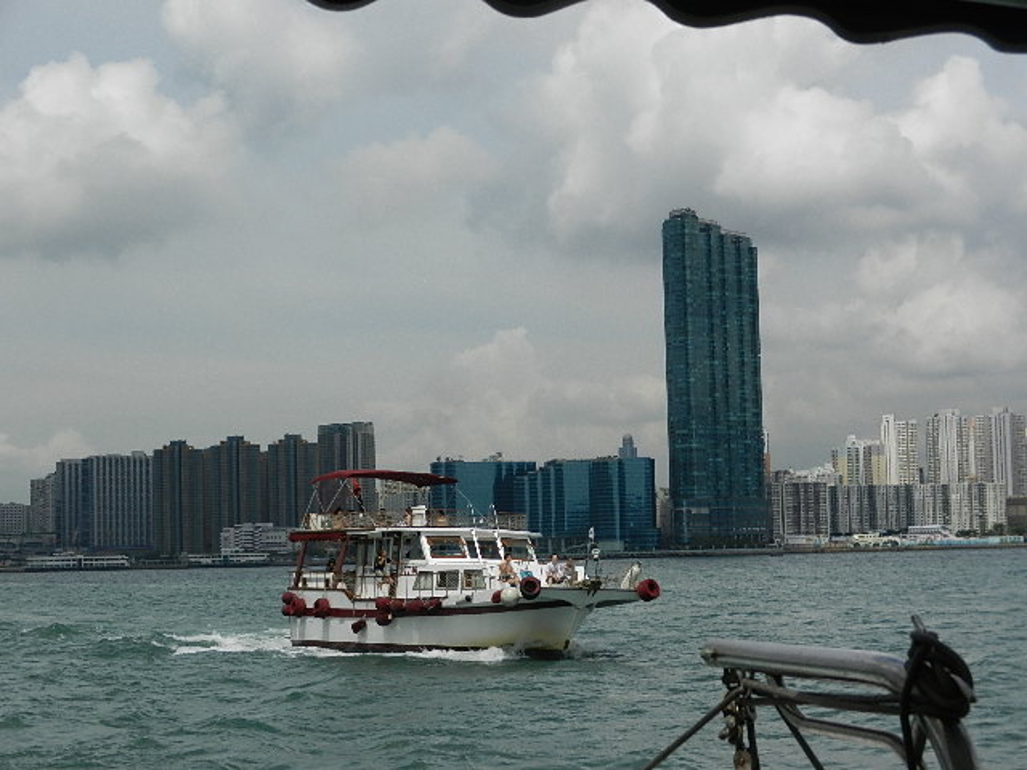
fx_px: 2017
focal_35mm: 68
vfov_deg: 21.6
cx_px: 514
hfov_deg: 28.6
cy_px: 385
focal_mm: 12.3
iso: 160
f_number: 9.2
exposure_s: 1/640
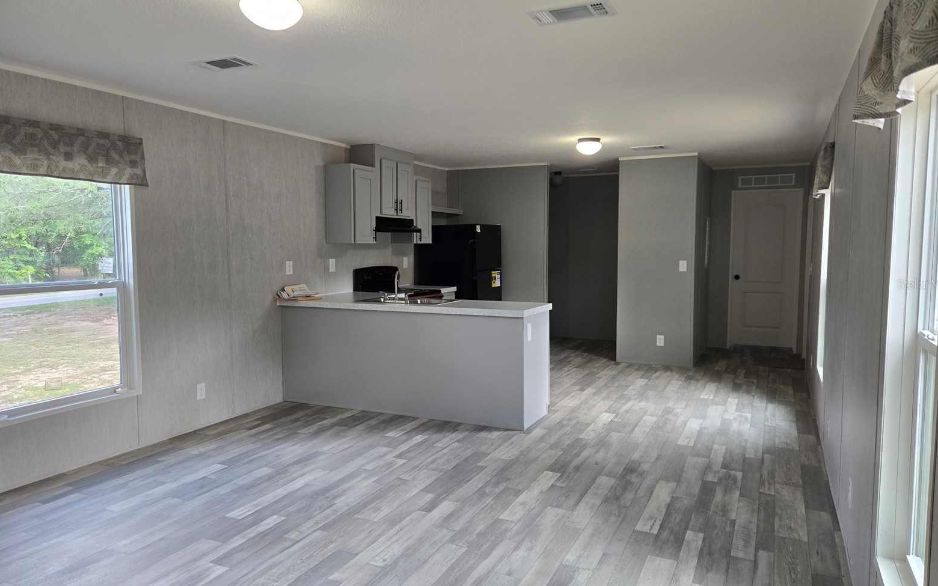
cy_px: 284
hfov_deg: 72.5
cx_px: 473
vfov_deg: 49.3
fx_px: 639
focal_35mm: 25
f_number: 1.8
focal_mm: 5.4
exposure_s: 1/120
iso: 80
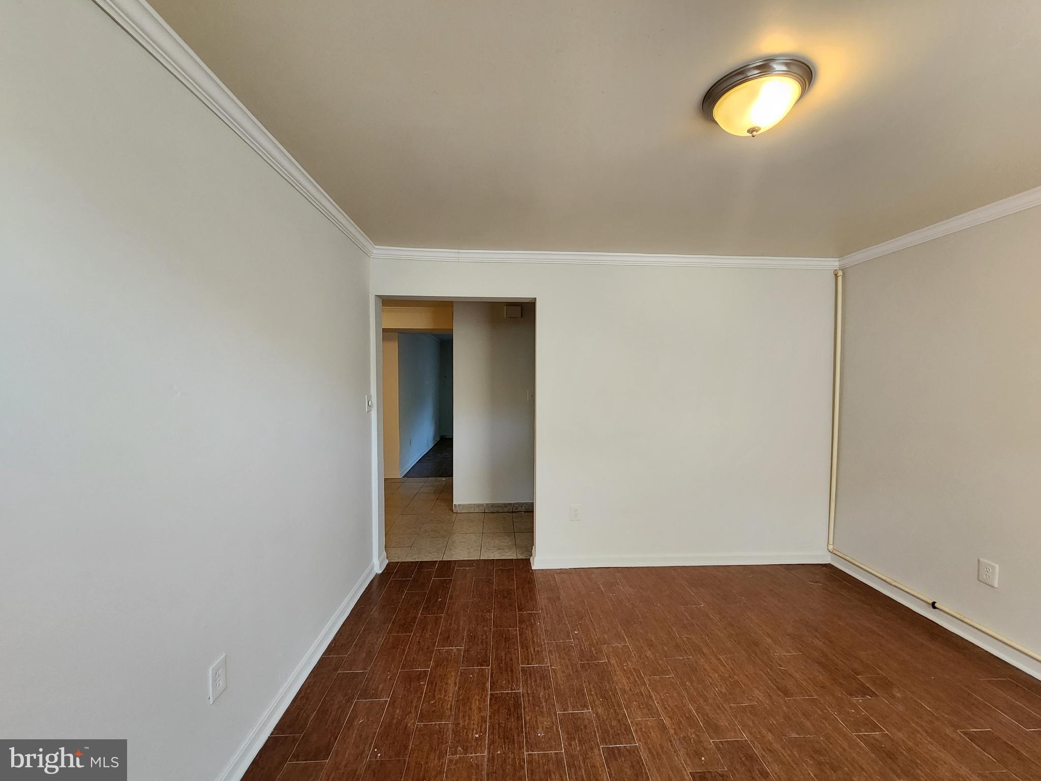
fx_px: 391
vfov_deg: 89.9
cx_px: 520
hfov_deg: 106.2
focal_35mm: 13
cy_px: 390
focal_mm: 2.2
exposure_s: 1/60
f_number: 2.2
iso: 400
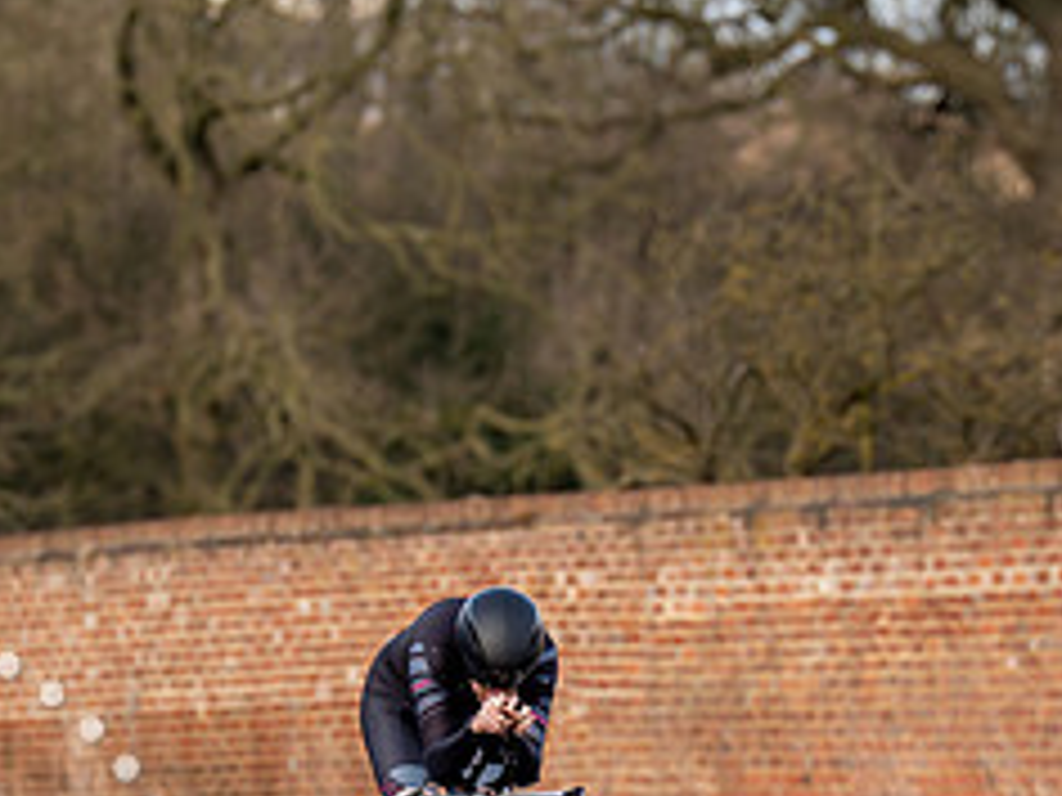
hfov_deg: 4.2
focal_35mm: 472
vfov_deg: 3.1
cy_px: 789
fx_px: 14481
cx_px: 504
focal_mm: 200
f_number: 4
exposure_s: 1/800
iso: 250
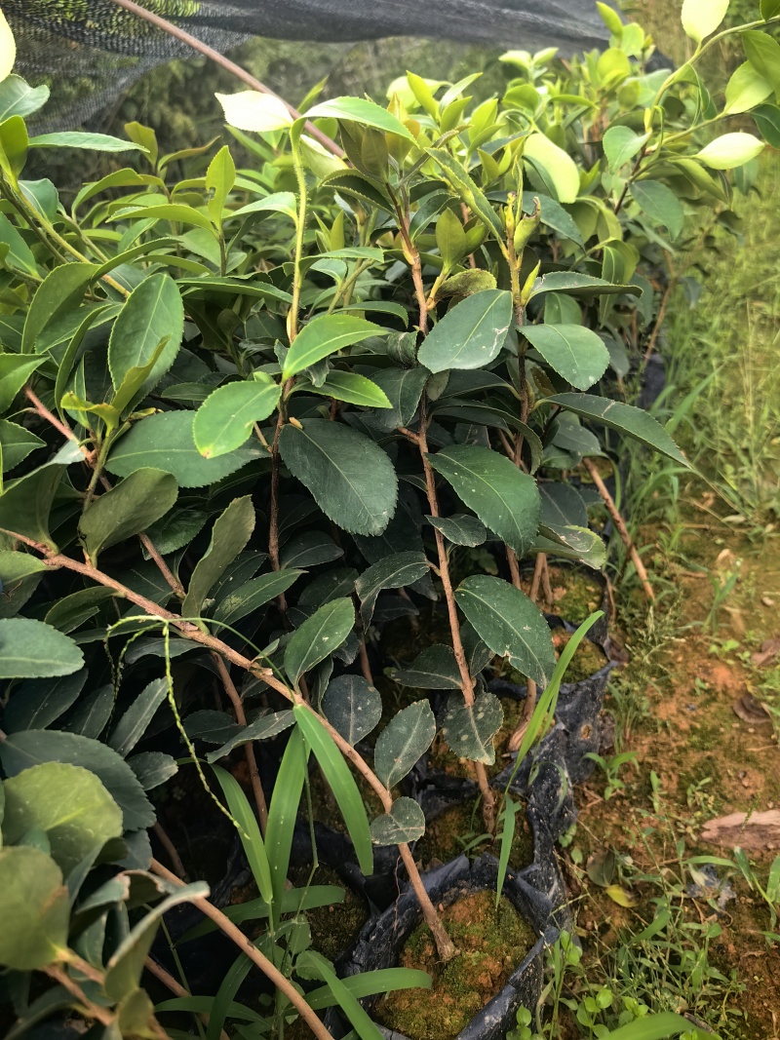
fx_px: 811
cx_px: 390
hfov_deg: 51.3
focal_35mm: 27
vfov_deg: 65.3
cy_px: 520
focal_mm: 5.75
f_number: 2
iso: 100
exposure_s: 1/786
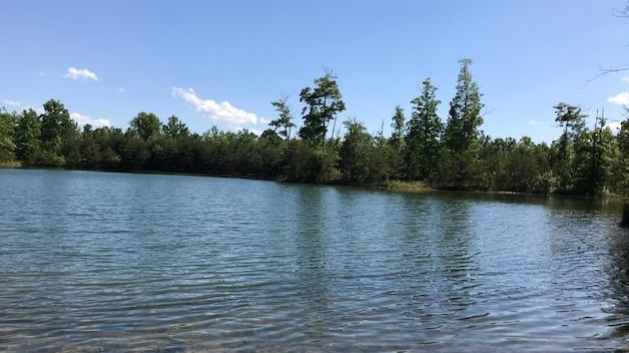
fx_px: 517
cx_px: 314
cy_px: 212
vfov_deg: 37.6
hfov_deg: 62.6
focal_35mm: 31
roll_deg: -3.6
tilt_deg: -3.8
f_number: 1.8
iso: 20
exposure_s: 1/2591
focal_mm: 3.99
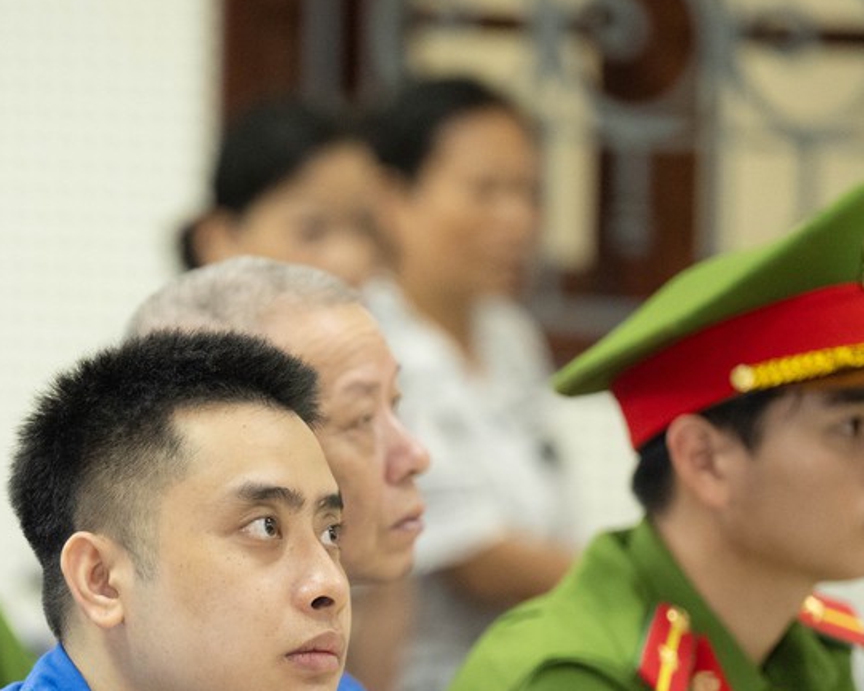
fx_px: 9310
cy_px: 627
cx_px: 238
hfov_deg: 5.3
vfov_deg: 4.3
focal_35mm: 364
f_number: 2.8
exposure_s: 1/200
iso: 4000
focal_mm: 175
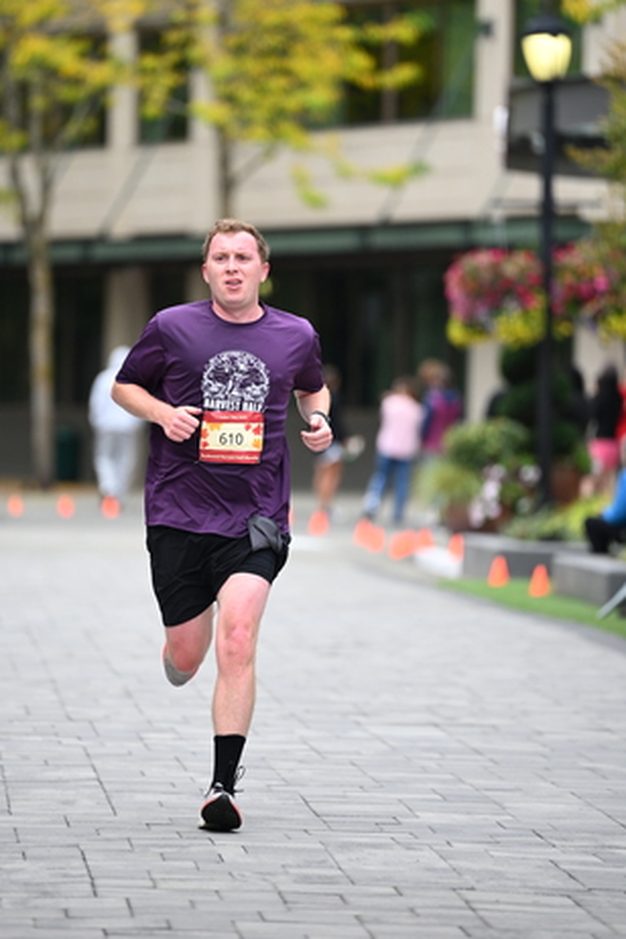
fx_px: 6207
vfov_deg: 8.6
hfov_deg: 5.8
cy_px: 394
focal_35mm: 238
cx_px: 277
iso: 800
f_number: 2.8
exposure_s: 1/2000
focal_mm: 200
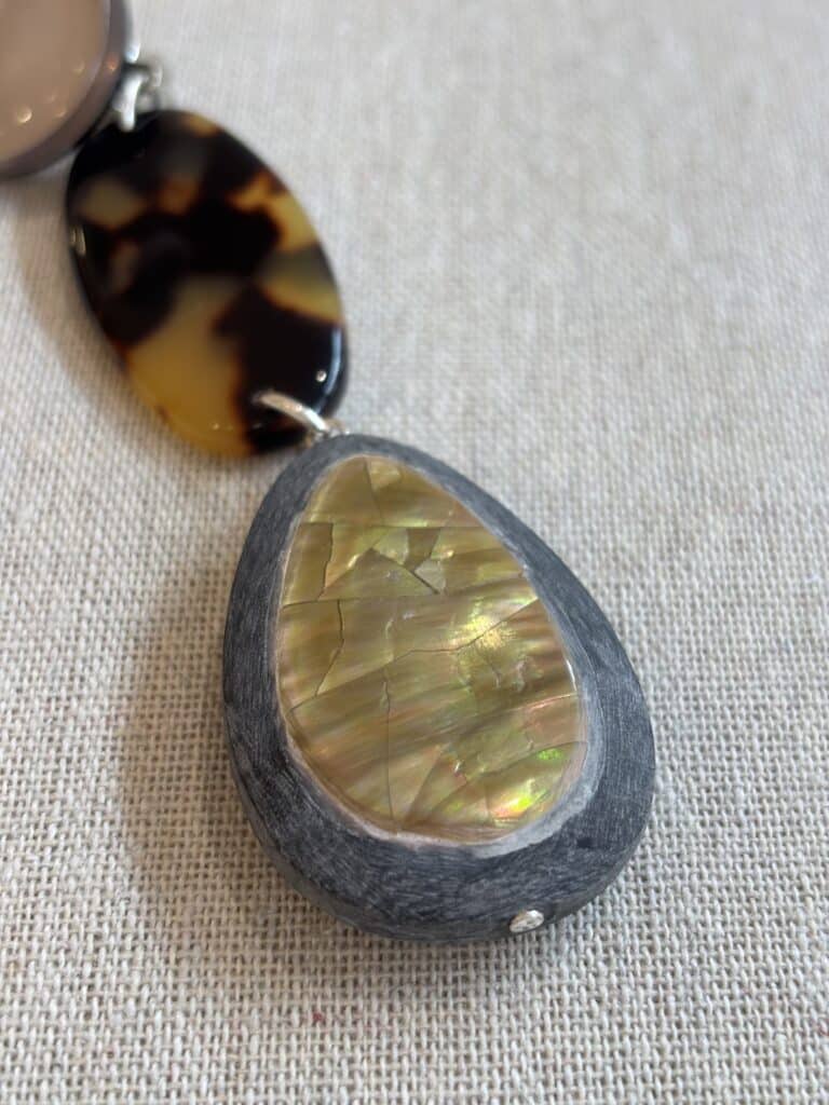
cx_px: 414
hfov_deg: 28.0
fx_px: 1660
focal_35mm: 52
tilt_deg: -50.4
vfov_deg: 36.8
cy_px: 552
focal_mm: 5.96
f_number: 1.6
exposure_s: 1/100
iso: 40
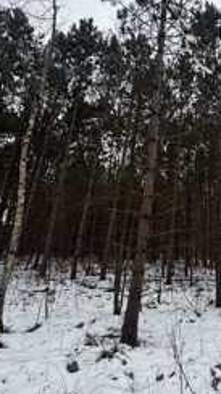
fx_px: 261
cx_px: 198
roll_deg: -1.3
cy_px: 166
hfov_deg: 42.2
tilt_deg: +19.1
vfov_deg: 73.6
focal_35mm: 25
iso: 64
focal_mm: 2.22
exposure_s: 1/99
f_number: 2.2
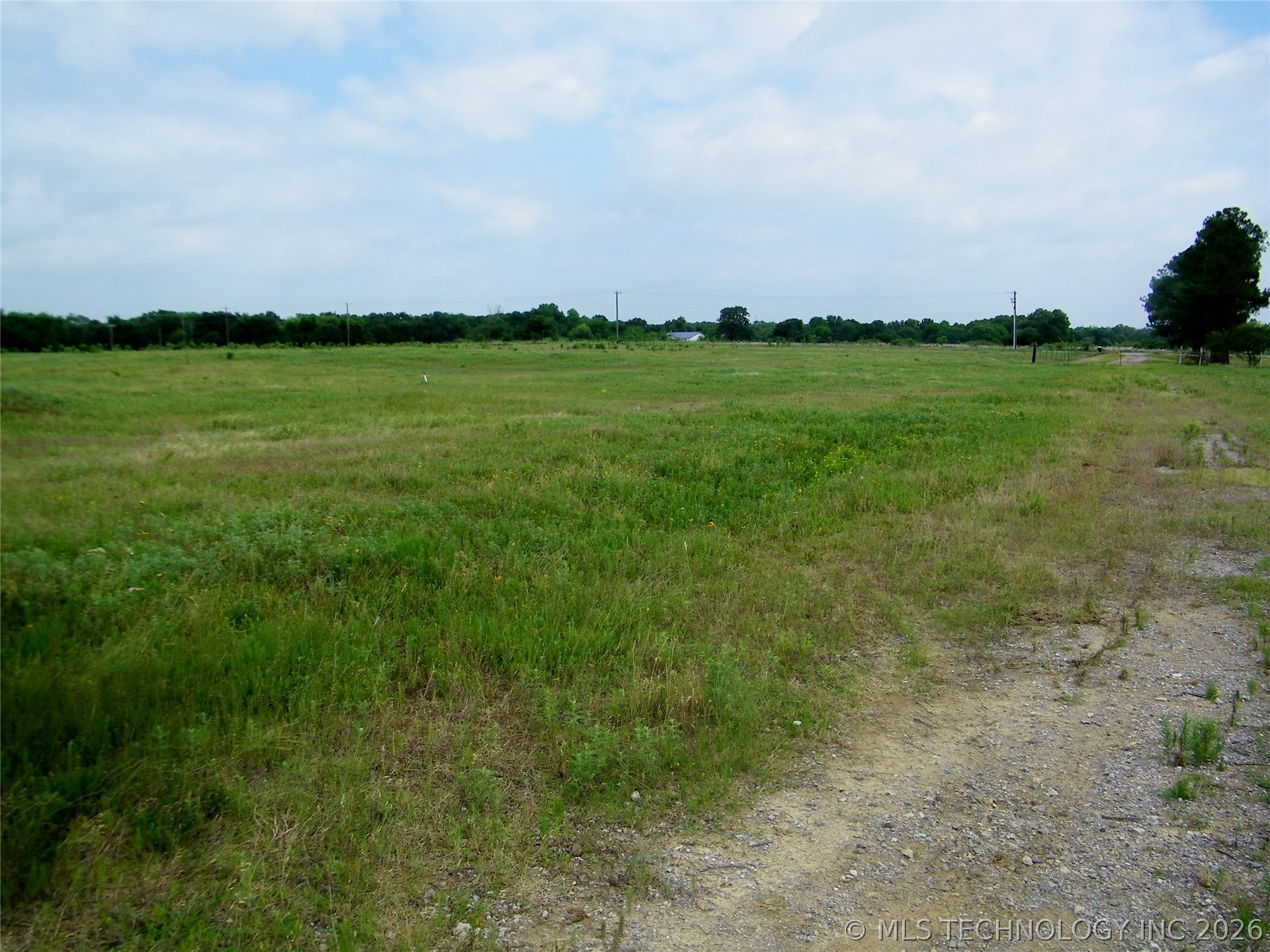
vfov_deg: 46.8
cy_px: 476
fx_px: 1101
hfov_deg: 60.0
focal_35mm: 30
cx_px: 635
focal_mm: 5.4
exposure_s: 1/200
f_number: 7.2
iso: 80
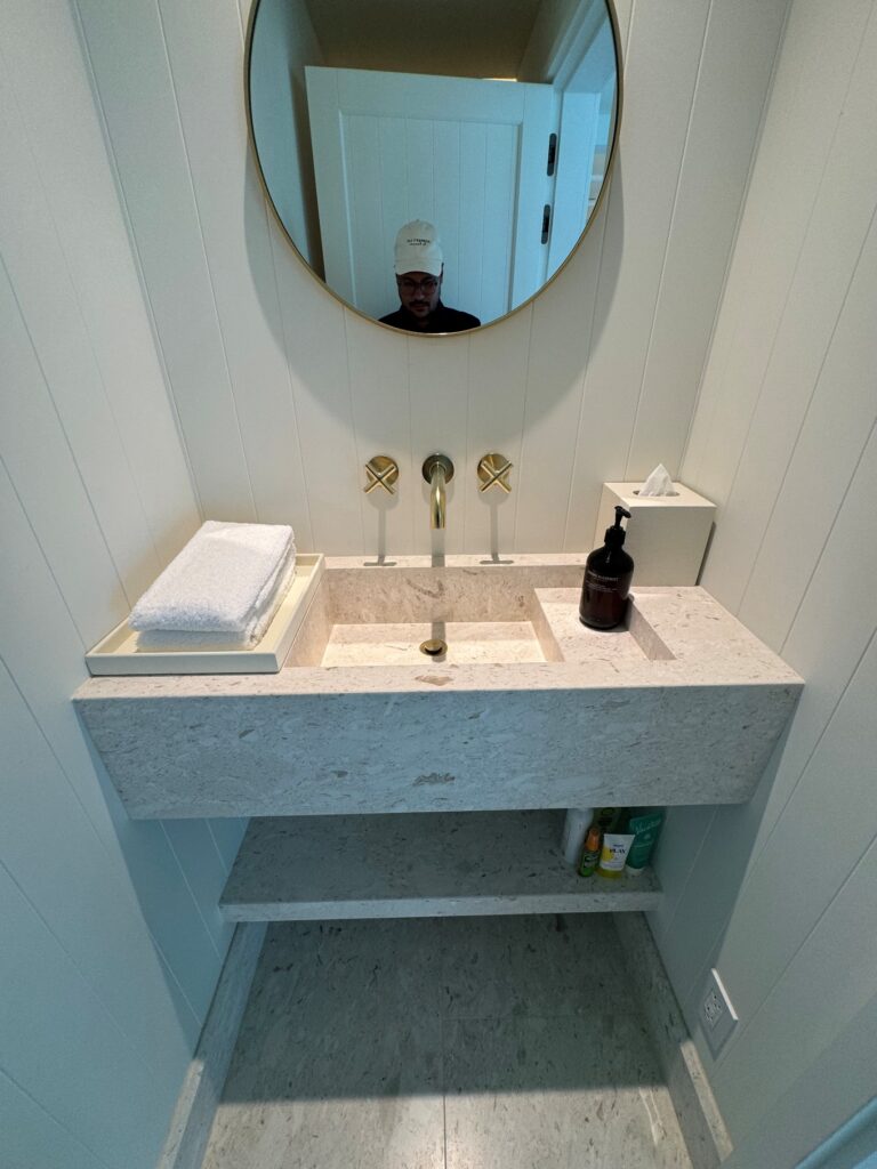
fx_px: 473
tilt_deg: -27.5
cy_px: 584
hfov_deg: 85.7
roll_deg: +0.3
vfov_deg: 102.1
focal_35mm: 14
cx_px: 438
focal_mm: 2.22
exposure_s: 1/99
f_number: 2.2
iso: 64
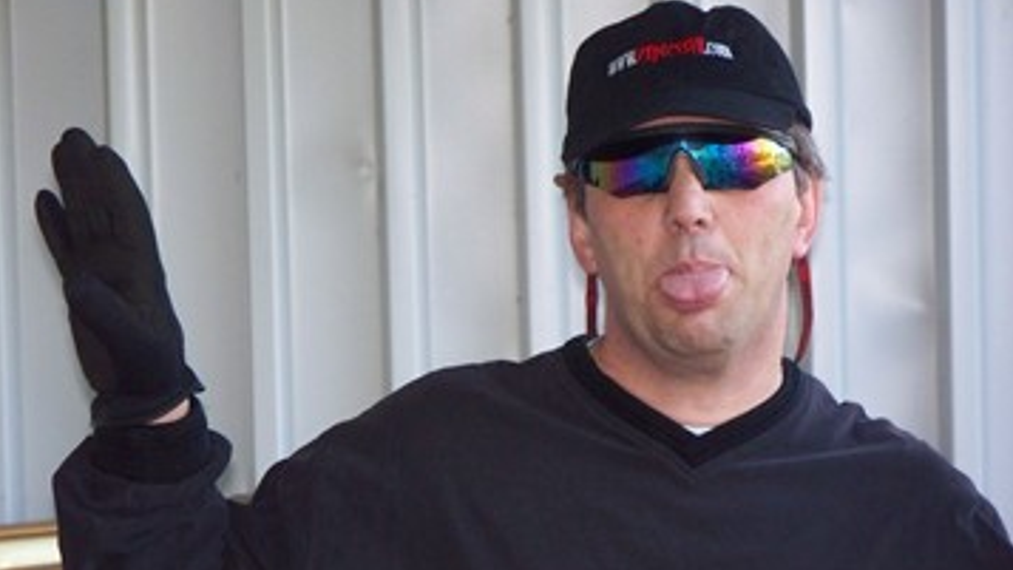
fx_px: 5320
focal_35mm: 198
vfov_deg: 6.1
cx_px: 505
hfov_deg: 10.9
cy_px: 302
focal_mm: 37.7
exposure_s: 1/100
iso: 400
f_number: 5.1
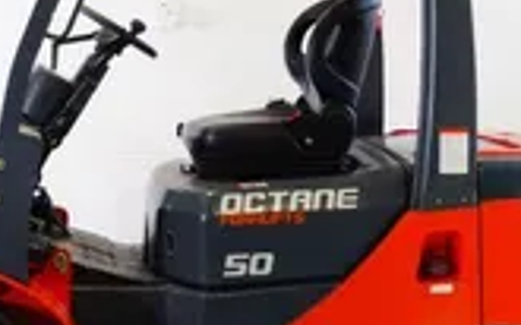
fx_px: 1263
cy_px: 140
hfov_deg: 22.7
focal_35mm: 89
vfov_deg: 14.7
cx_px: 54
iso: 2500
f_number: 10
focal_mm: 24
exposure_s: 1/200
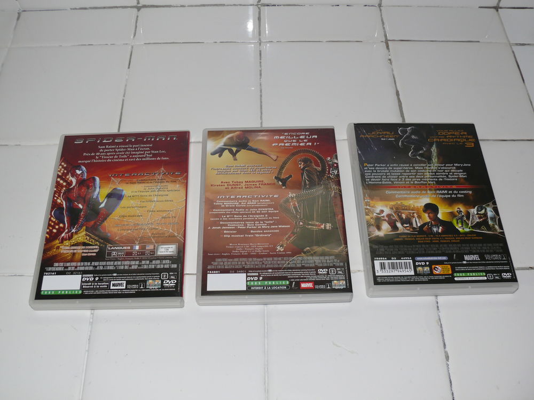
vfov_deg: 36.0
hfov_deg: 46.8
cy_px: 200
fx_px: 617
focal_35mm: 40
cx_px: 267
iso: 100
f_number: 2.8
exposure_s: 1/30
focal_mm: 8.2
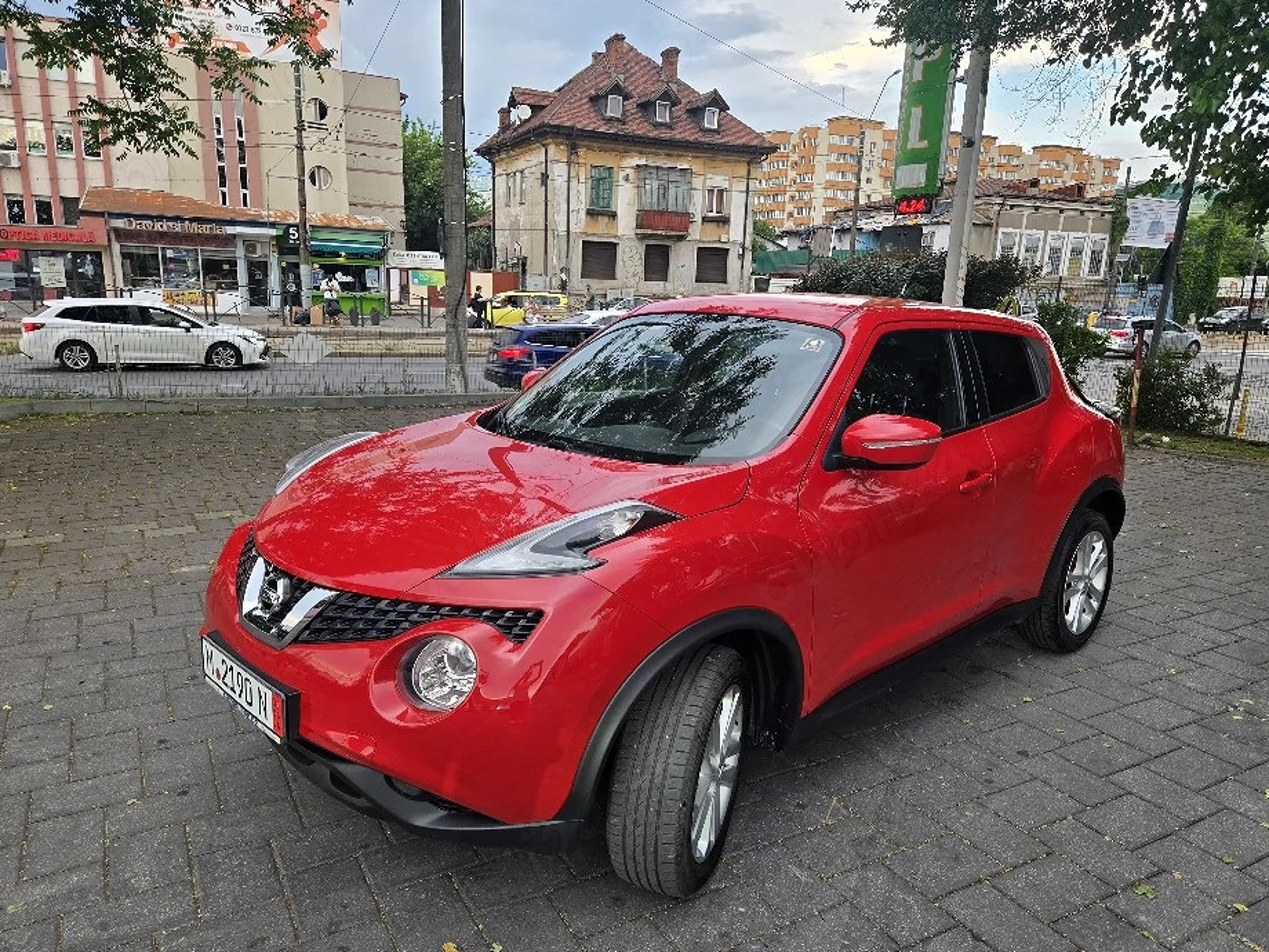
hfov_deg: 69.4
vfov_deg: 54.8
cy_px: 513
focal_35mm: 25
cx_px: 634
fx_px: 916
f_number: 1.8
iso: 64
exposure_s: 1/182
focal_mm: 5.4
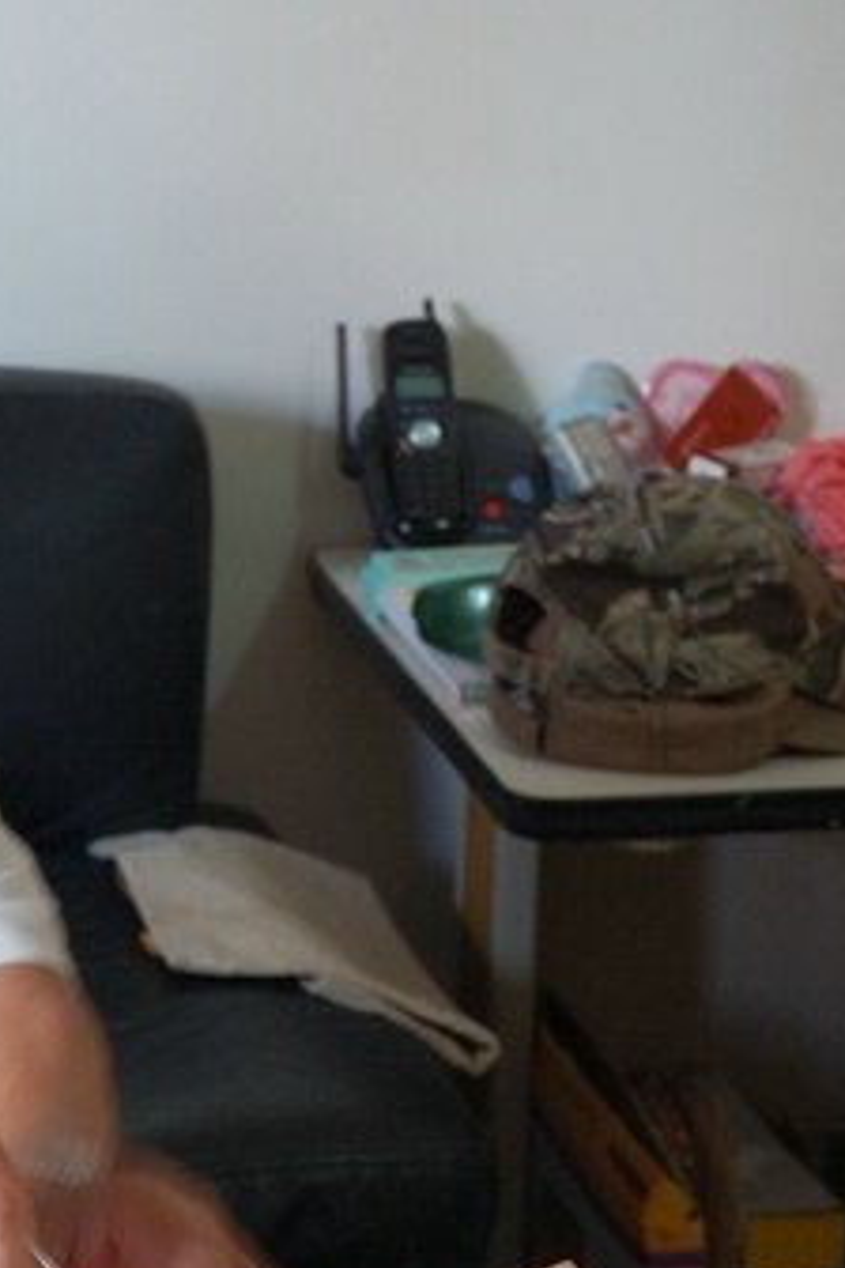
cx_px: 94
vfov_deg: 14.5
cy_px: 847
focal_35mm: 142
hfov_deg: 9.7
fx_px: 4982
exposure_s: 1/10
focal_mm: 31
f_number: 4
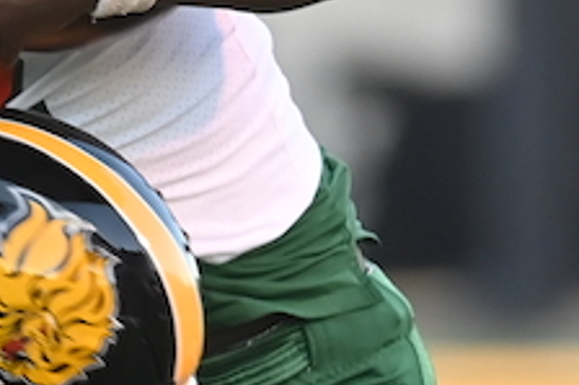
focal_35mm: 2174
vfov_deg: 0.6
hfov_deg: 0.9
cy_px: 571
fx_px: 34938
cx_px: -310
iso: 1250
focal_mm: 300
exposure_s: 1/800
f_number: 4
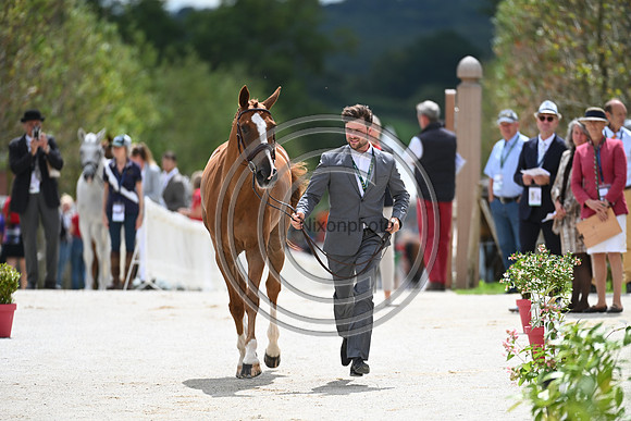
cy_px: 210
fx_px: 7012
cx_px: 316
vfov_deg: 3.4
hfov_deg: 5.2
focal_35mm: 400
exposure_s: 1/1600
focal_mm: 400
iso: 320
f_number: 5.6
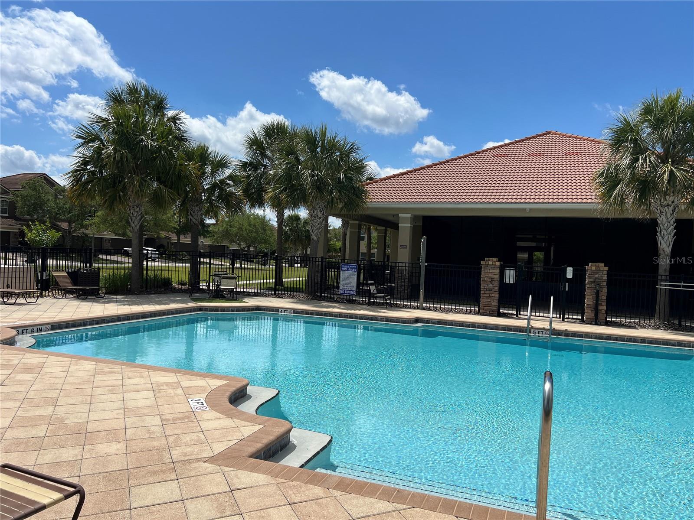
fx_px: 521
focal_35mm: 26
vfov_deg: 53.1
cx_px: 347
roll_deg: -2.3
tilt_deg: -0.7
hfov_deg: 67.3
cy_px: 260
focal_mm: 5.7
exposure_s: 1/8000
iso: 50
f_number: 1.5
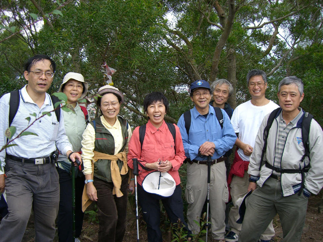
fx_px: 354
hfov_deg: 49.0
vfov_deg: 37.7
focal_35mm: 38
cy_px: 121
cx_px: 162
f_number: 2.7
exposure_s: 1/125
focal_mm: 6.2
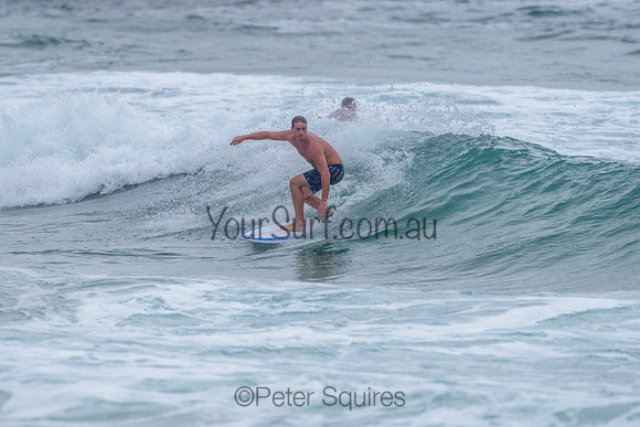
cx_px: 265
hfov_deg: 3.4
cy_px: 165
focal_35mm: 613
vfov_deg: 2.2
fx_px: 10896
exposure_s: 1/2000
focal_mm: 500
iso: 110
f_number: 5.6
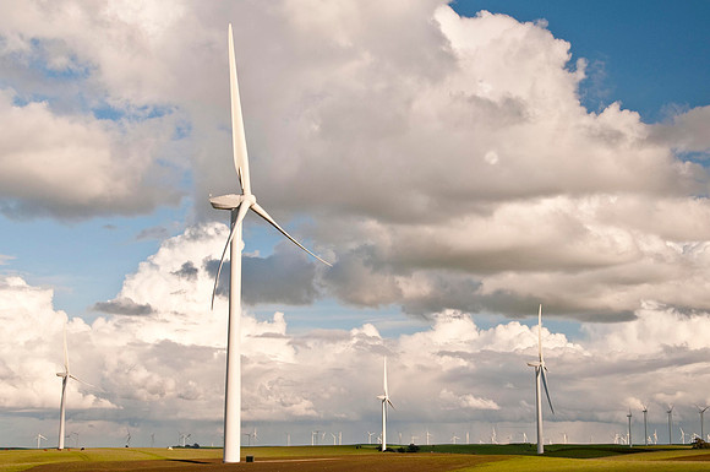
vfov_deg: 25.0
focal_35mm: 54
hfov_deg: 36.9
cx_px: 355
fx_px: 1064
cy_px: 236
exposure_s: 1/90
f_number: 11
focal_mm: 36
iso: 200
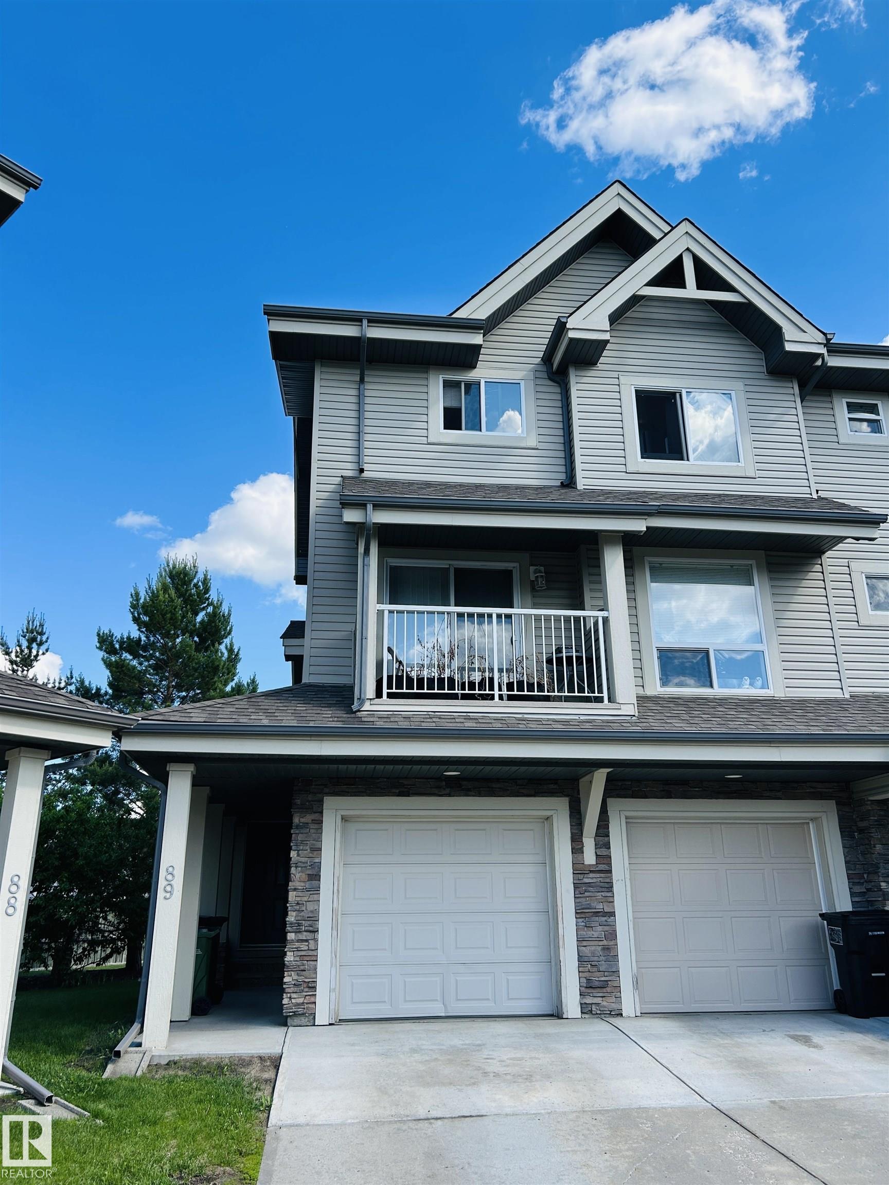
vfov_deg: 67.3
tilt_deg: +20.1
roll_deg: +1.0
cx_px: 444
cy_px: 592
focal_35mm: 26
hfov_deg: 53.1
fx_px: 890
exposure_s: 1/1698
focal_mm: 5.7
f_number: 1.5
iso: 50
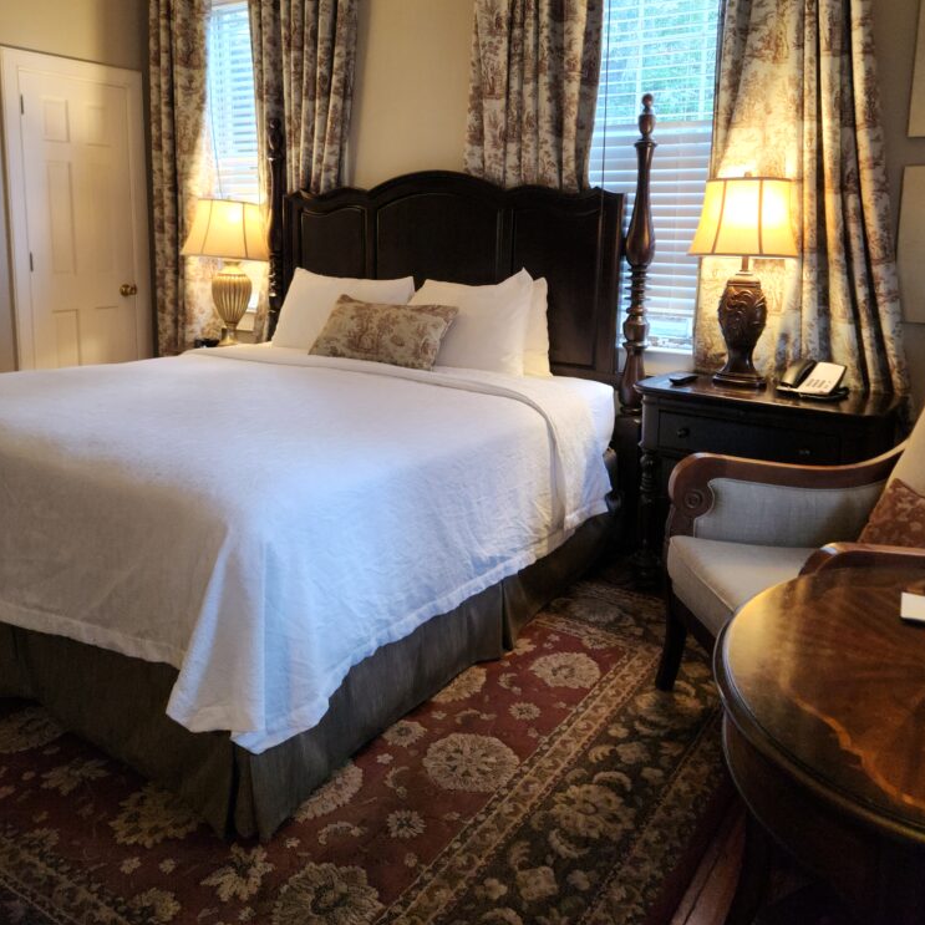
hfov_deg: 57.3
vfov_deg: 56.4
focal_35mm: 28
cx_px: 457
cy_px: 329
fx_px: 847
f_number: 1.8
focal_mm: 5.4
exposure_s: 1/40
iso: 200
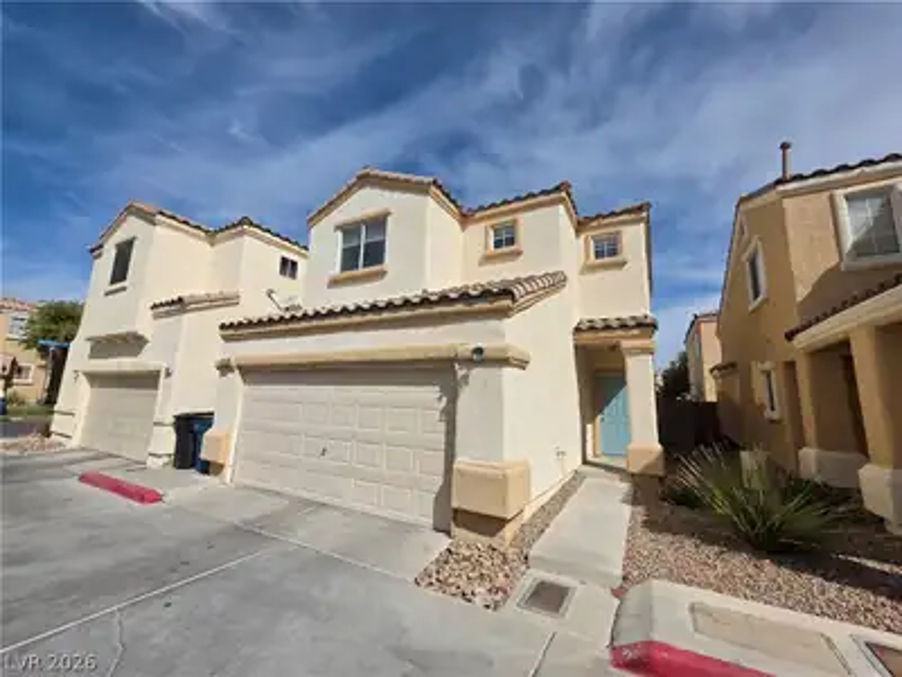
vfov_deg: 89.9
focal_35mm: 13
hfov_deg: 106.2
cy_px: 338
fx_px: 339
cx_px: 451
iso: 40
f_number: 1.9
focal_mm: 2.2
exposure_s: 1/4865
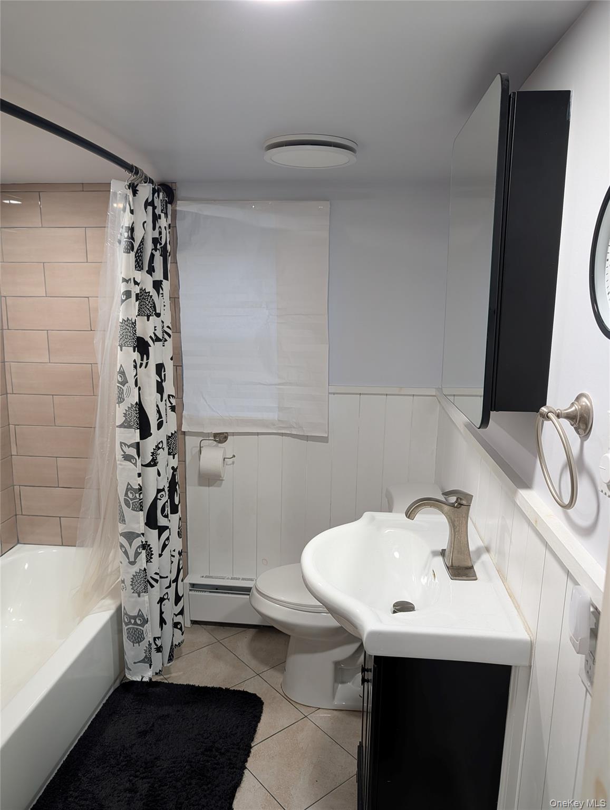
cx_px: 305
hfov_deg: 56.9
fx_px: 562
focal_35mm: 24
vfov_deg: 71.5
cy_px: 405
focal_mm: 6.9
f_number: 1.68
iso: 163
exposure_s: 1/60
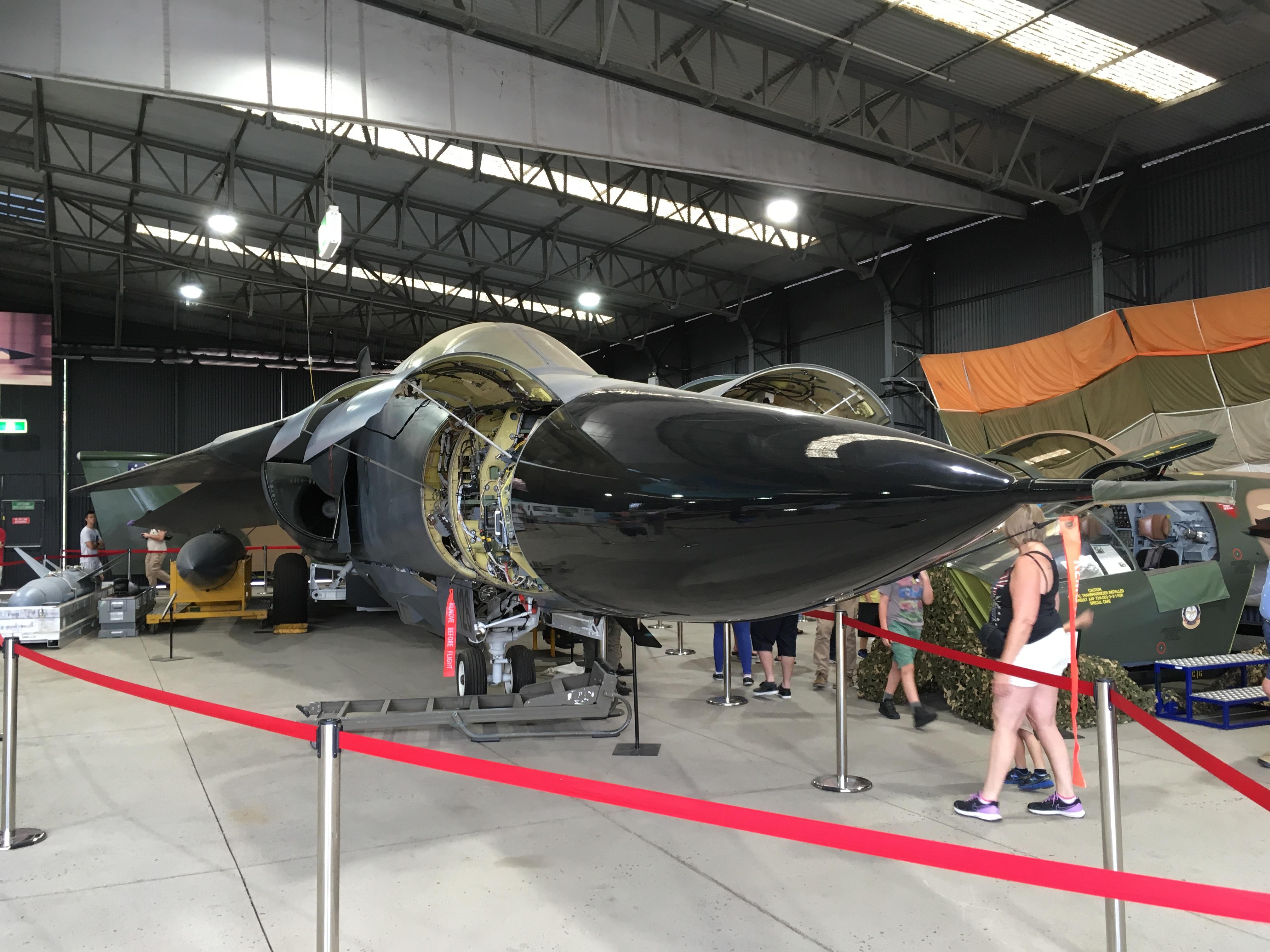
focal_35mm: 29
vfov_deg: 48.2
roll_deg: +0.3
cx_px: 635
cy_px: 476
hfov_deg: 61.7
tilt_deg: +1.5
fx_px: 1064
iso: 80
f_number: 2.2
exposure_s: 1/33
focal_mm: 4.15
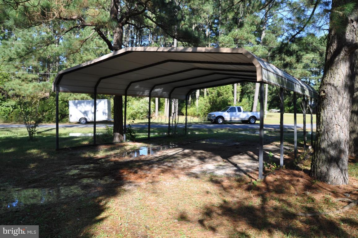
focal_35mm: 27
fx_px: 268
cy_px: 119
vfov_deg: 47.8
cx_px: 179
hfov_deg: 67.4
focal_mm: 18
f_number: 10
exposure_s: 1/100
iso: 200
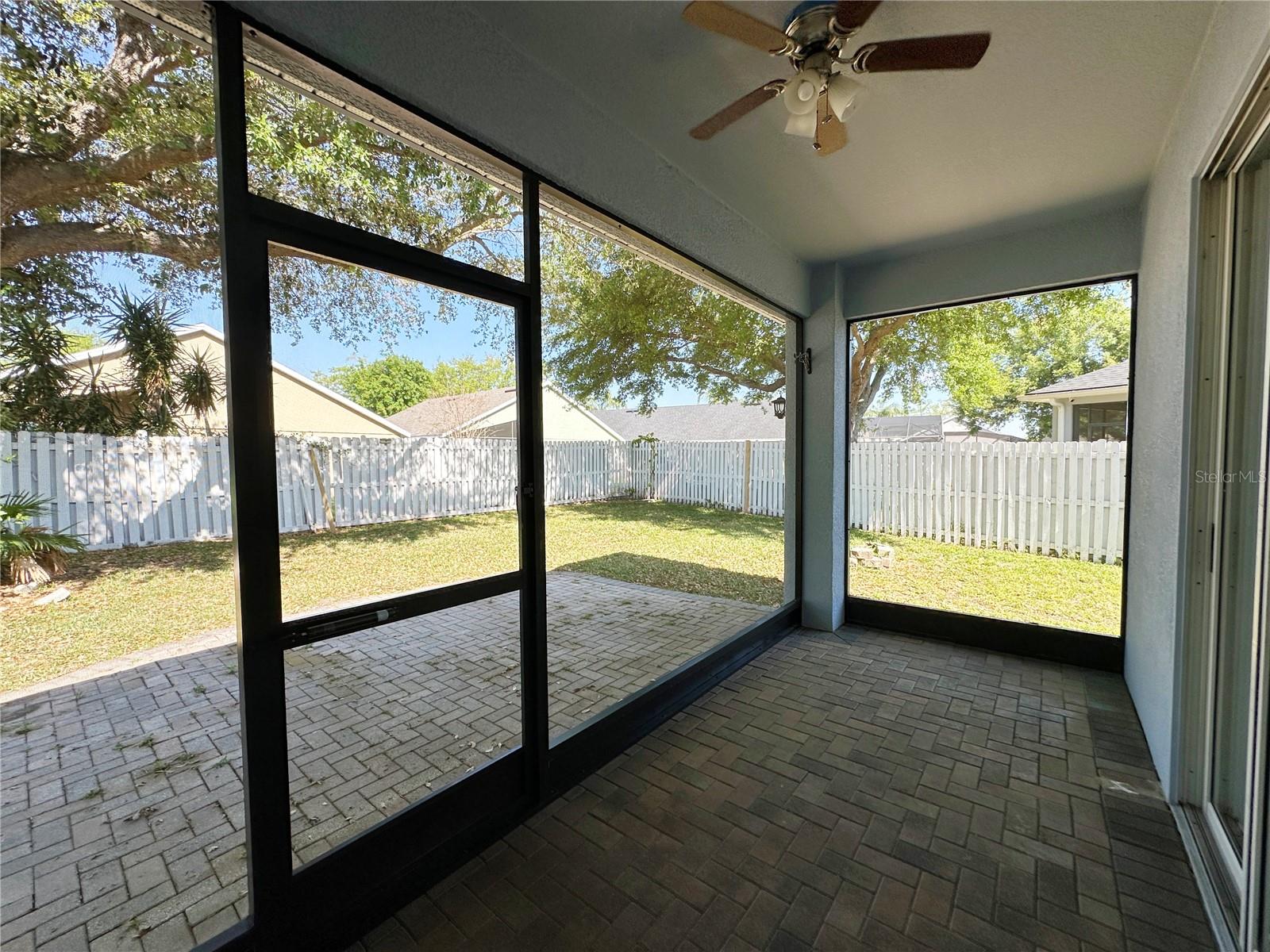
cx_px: 635
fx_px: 514
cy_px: 476
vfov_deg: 85.7
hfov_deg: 102.1
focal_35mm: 14
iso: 40
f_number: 2.2
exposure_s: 1/367
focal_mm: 2.22
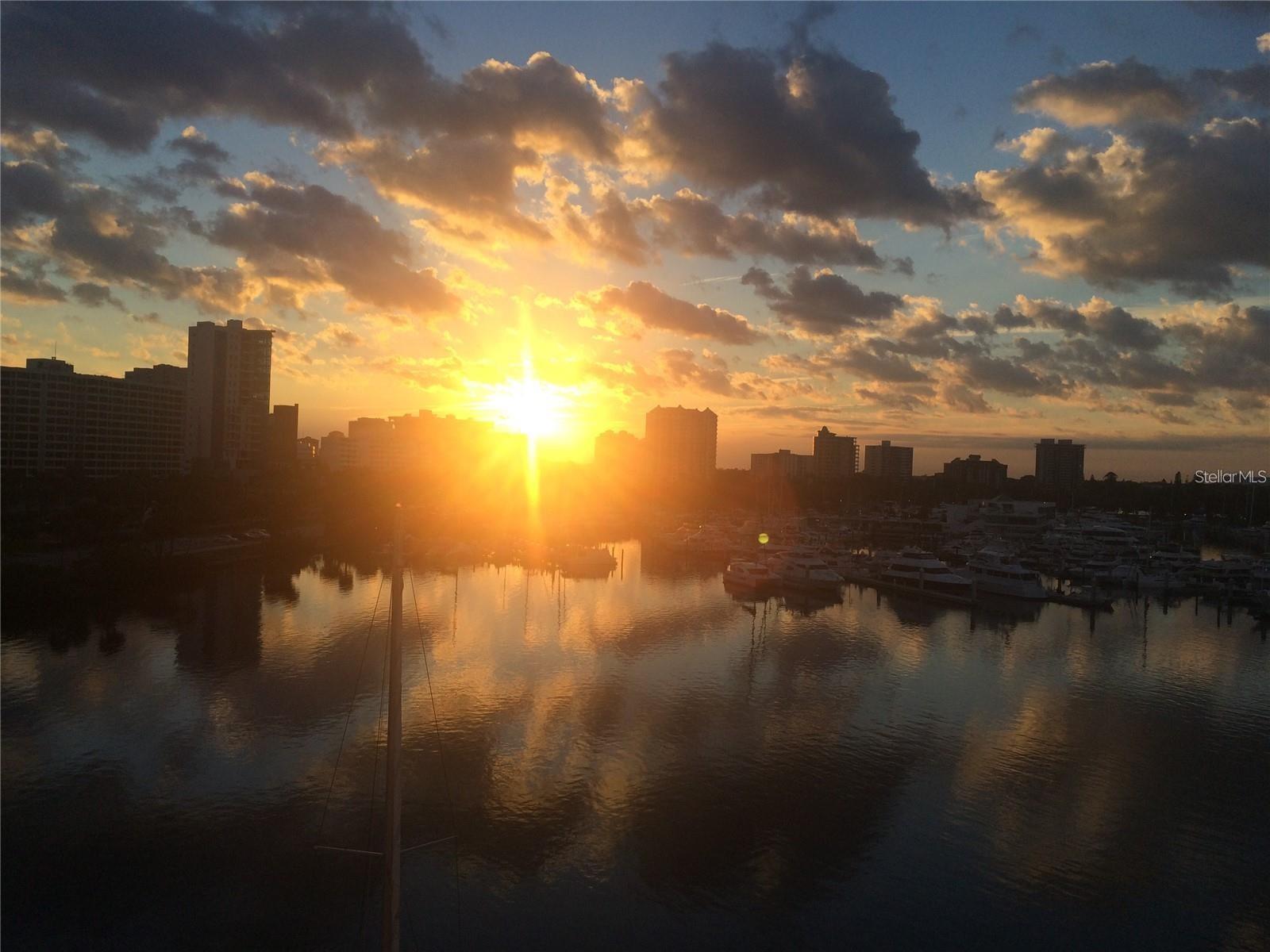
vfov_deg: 48.2
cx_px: 635
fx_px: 1064
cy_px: 476
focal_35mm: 29
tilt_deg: -0.9
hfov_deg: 61.7
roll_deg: -0.8
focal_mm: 4.15
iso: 32
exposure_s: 1/1866
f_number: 2.2
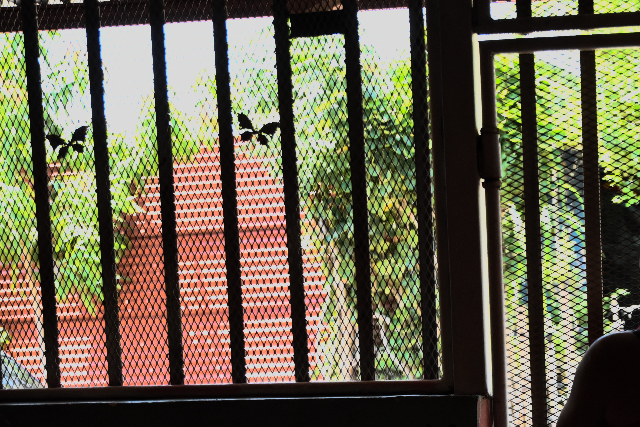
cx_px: 606
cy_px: 442
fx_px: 1476
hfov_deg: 23.6
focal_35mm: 83
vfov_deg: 16.1
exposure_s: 1/2500
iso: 3200
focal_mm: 38
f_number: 7.1
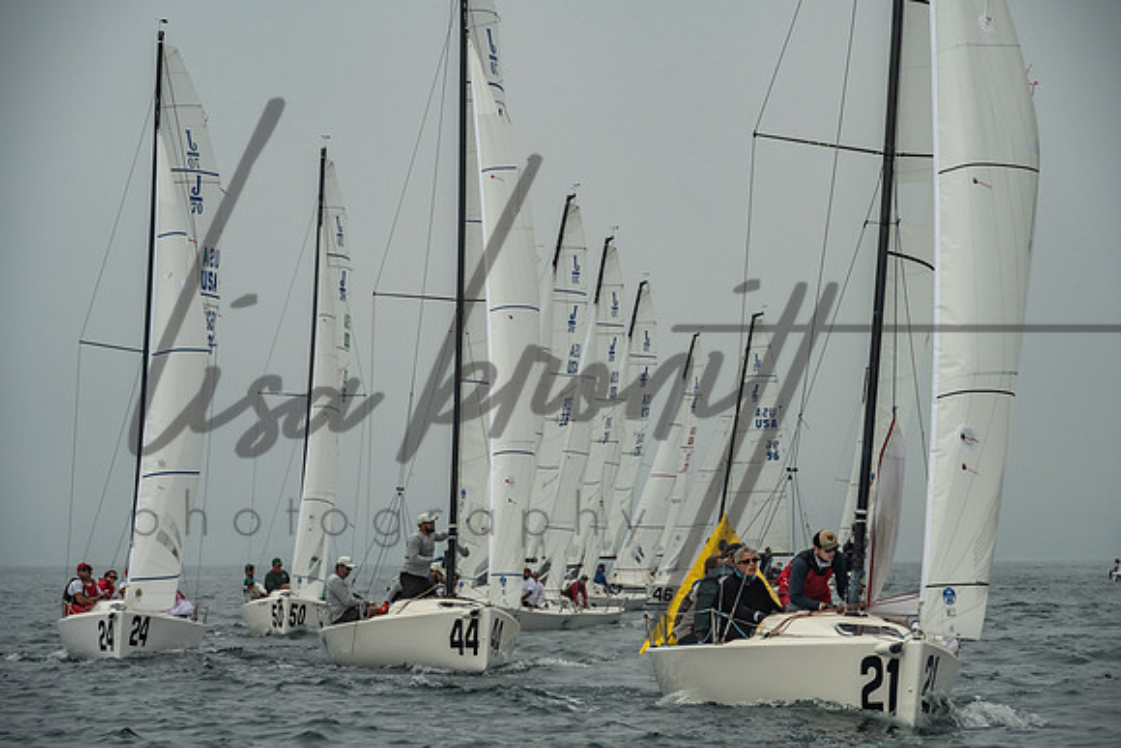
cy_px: 374
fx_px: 4721
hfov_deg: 13.5
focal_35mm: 152
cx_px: 560
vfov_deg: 9.1
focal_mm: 150
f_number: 9
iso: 800
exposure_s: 1/3200
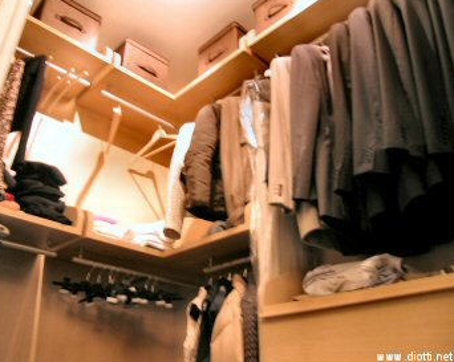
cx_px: 210
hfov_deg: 58.7
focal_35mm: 30
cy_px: 181
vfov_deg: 48.4
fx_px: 403
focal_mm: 5.8
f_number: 2.8
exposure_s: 1/3.8
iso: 91
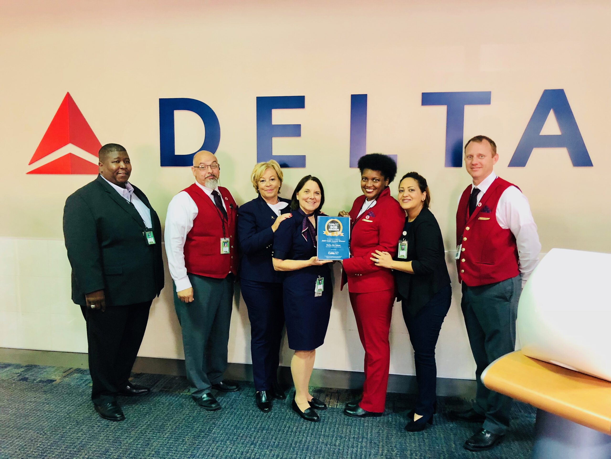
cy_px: 230
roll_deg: -0.3
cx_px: 306
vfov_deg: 49.7
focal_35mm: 28
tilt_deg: -5.5
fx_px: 494
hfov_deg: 63.4
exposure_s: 1/9
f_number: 1.8
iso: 100
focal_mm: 3.99
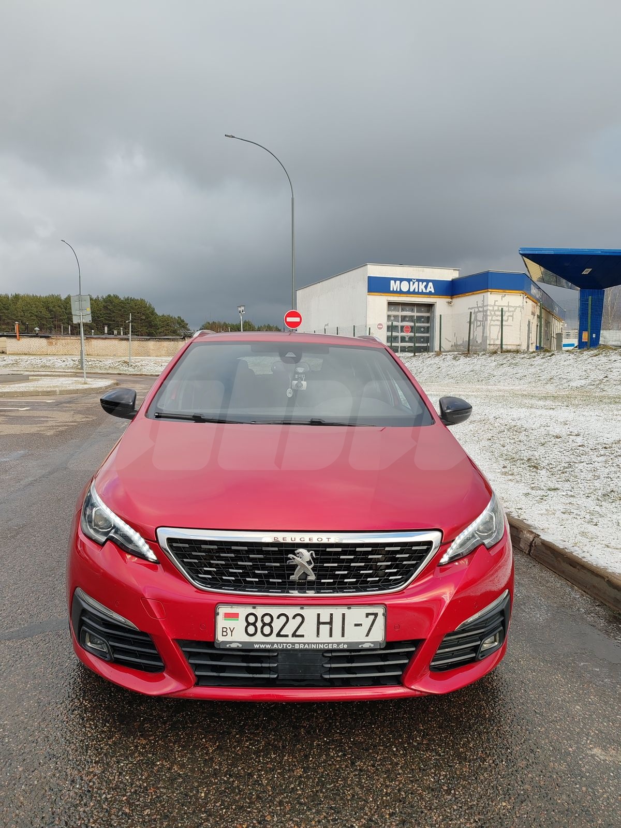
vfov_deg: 65.3
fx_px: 646
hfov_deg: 51.4
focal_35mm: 27
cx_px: 310
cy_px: 414
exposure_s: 1/110
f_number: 1.9
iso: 50
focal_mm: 6.12
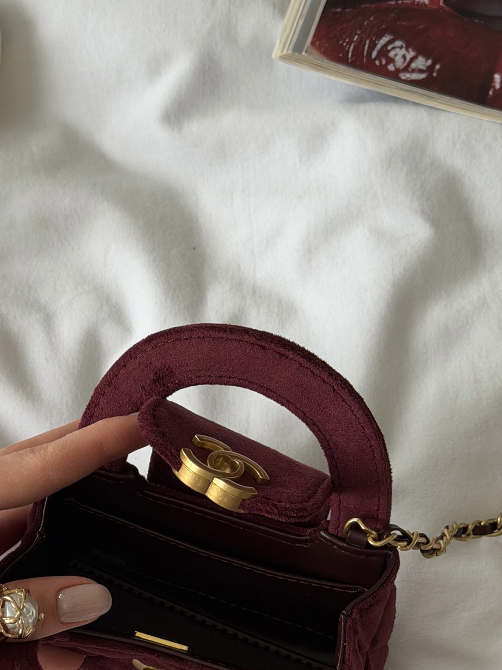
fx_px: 1606
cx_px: 139
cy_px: 552
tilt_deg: -73.4
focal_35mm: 83
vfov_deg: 23.2
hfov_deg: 17.7
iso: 100
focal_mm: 6.76
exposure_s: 1/122
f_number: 1.78
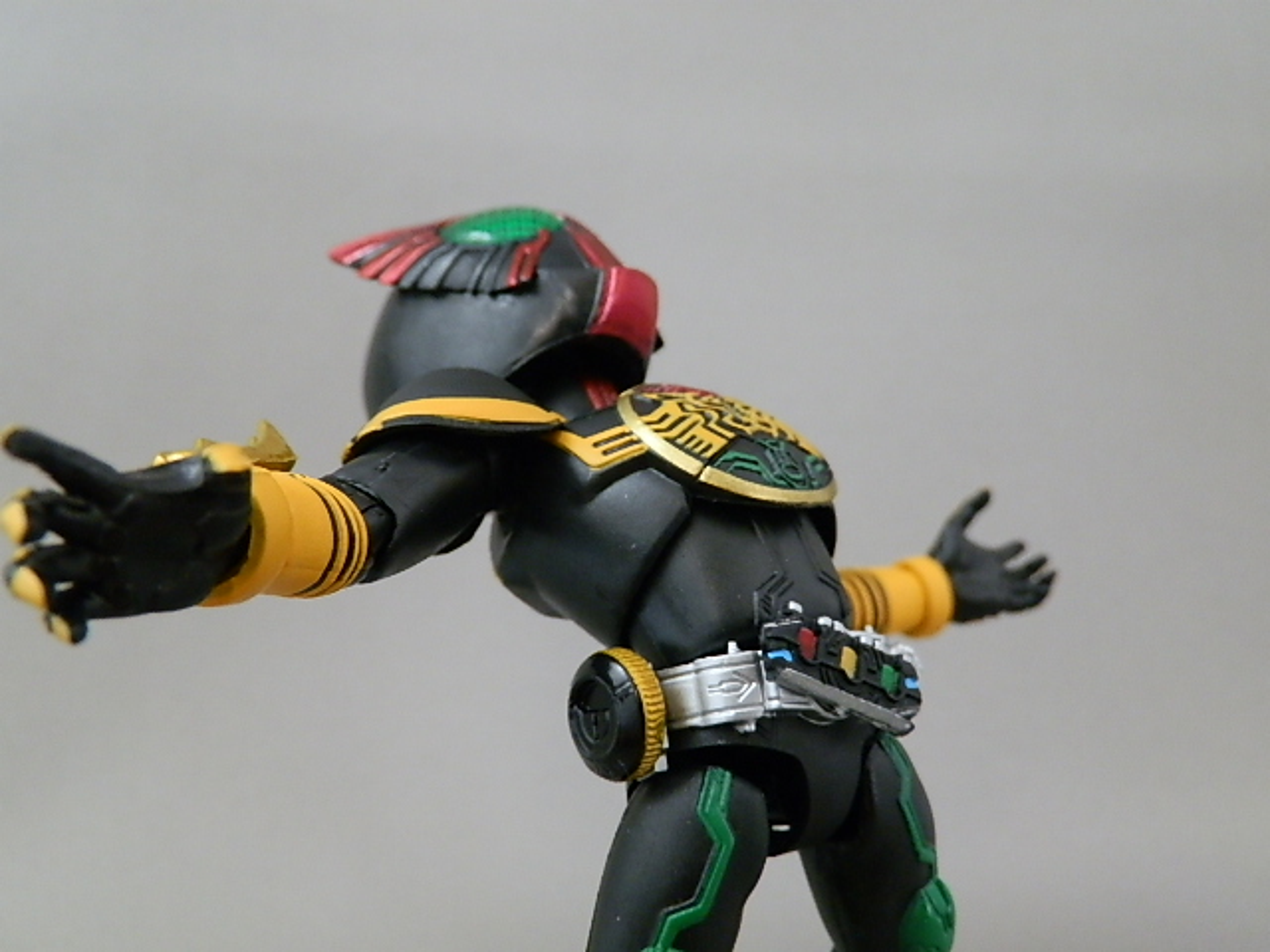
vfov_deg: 41.8
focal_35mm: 34
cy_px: 476
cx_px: 635
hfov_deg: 54.0
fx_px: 1247
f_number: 3.5
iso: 200
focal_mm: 6.17
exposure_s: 1/8
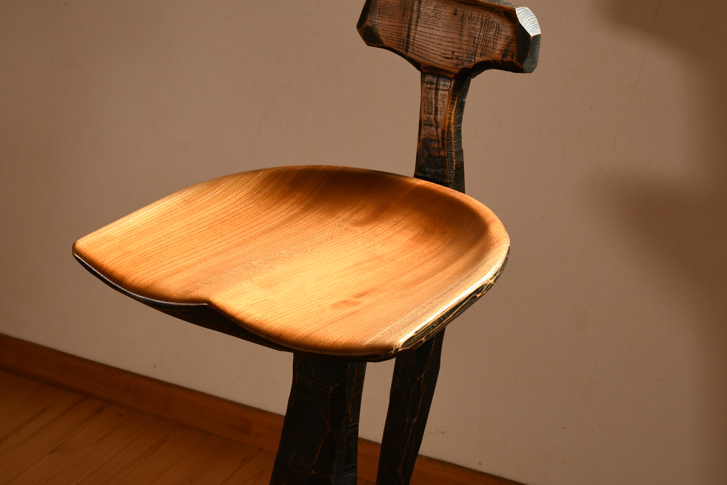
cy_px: 242
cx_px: 364
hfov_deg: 28.1
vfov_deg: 18.9
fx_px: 1454
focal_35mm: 72
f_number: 13
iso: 1250
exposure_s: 1/20
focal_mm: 48
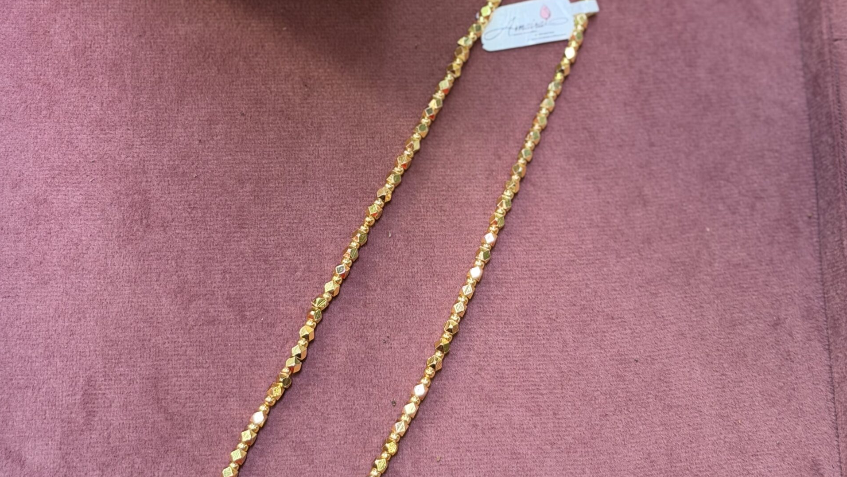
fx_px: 1572
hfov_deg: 30.1
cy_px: 167
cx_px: 423
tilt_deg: -73.7
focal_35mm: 70
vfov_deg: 17.2
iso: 100
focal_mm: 6.76
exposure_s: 1/76
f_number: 1.78
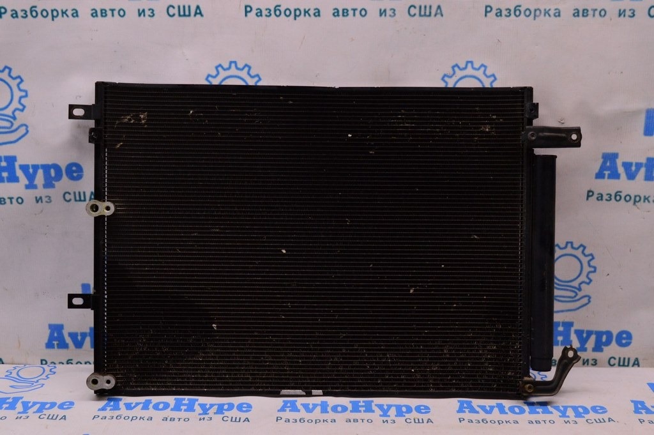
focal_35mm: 44
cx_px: 327
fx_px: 790
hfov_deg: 45.0
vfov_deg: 30.8
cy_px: 218
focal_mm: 29
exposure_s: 1/125
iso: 1600
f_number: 8
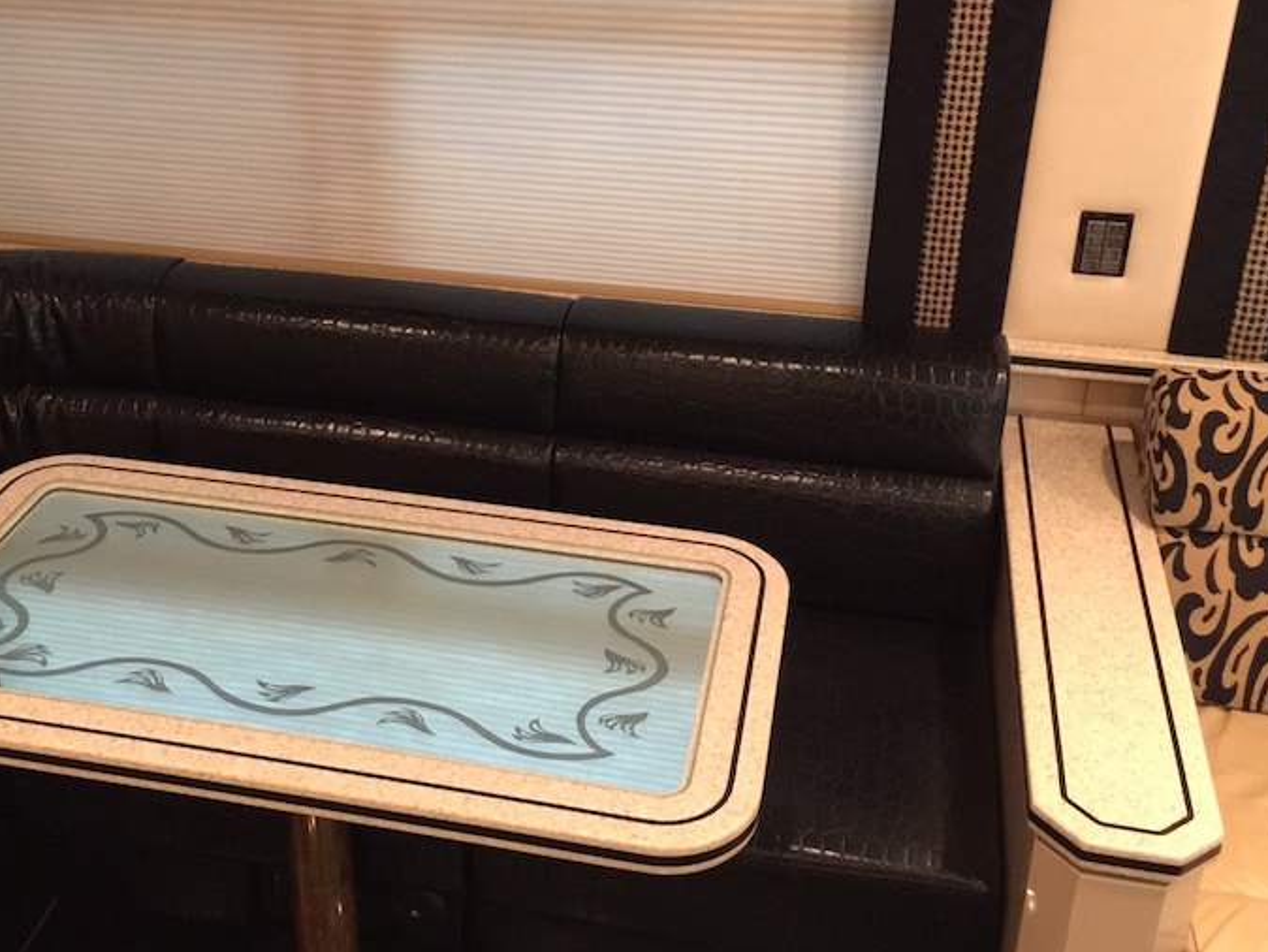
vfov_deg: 33.4
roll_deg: -0.1
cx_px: 504
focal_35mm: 43
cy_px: 337
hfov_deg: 43.6
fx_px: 1576
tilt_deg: -22.4
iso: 125
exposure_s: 1/10
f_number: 2.2
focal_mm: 4.15
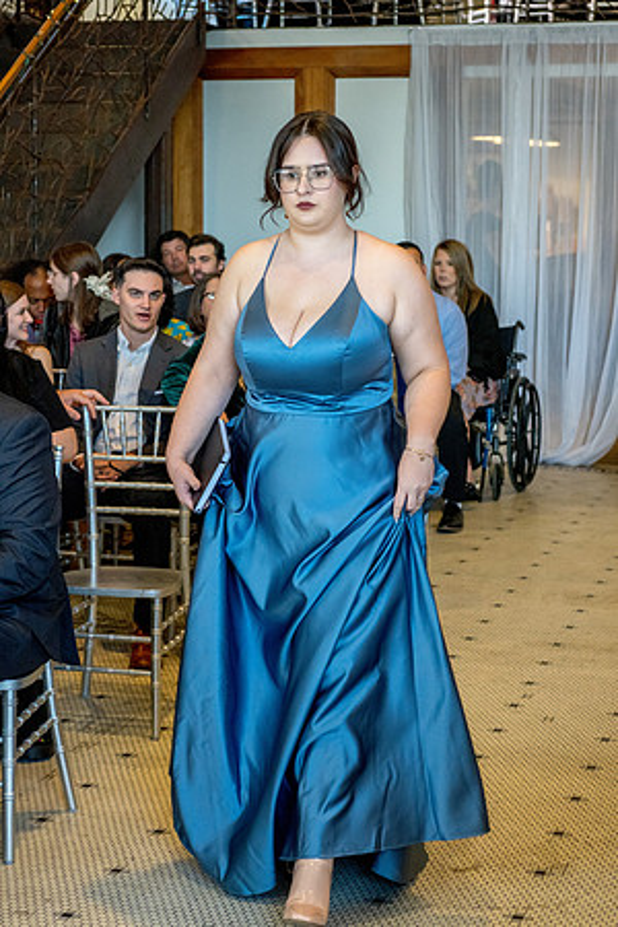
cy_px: 464
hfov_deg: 27.0
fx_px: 1287
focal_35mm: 50
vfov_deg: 39.6
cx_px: 309
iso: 2000
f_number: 2.8
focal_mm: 50
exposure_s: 1/200
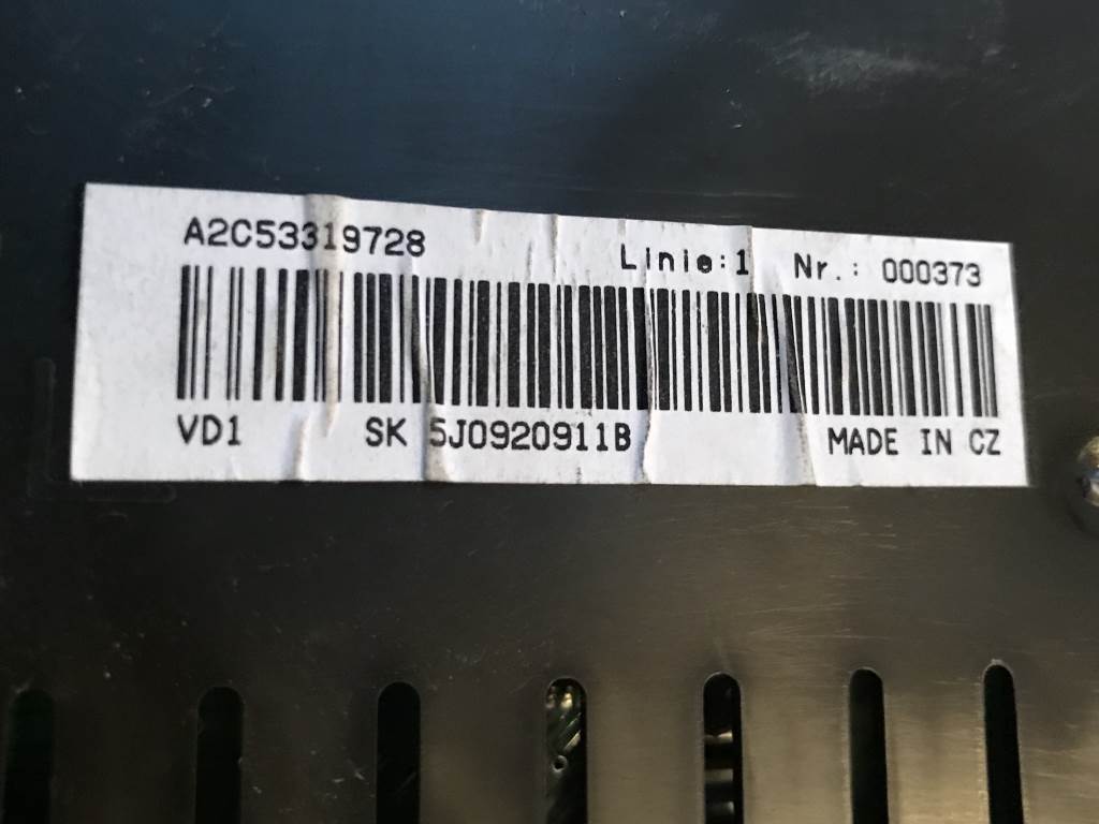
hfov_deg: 63.4
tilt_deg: -77.0
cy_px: 412
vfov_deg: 49.7
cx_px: 550
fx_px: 889
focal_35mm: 28
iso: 80
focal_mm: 3.99
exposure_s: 1/6
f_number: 1.8
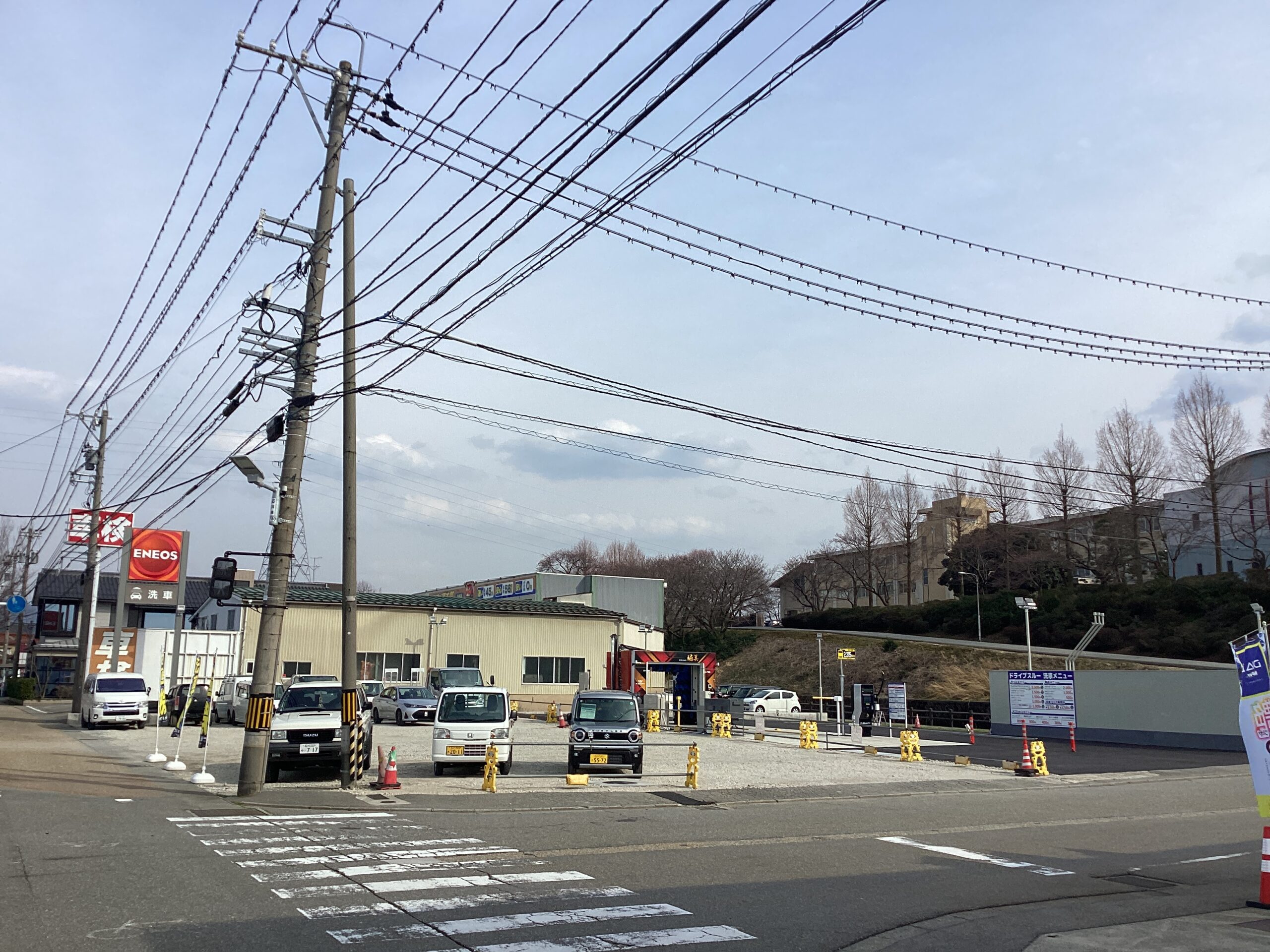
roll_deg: -1.0
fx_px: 1137
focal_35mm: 31
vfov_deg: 45.4
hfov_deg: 58.4
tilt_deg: +10.8
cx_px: 635
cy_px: 476
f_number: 2.4
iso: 25
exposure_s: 1/1812
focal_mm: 3.3
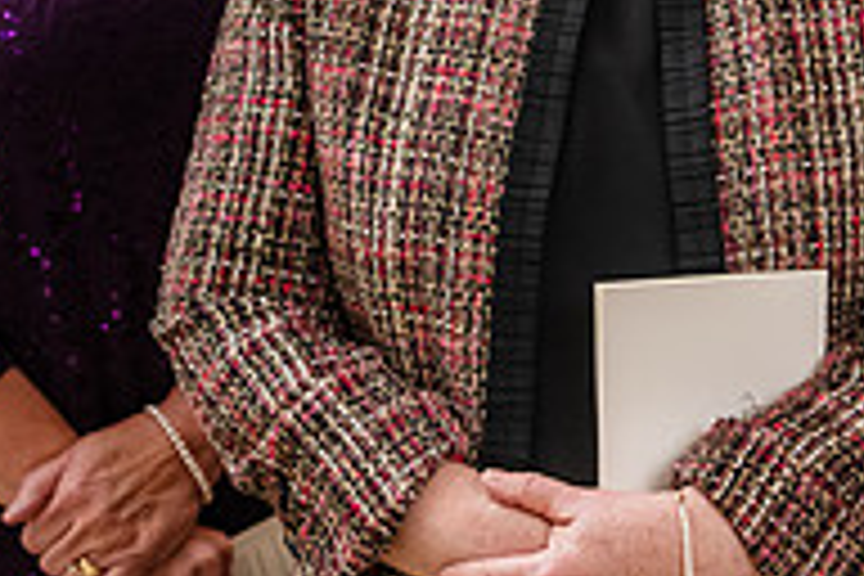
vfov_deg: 5.3
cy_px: -155
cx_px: 594
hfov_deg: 7.9
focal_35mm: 260
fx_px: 6240
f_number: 5.6
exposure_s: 1/200
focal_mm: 86
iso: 1600
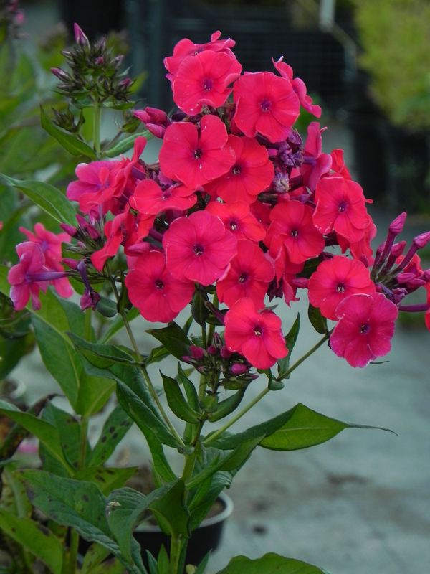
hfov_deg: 7.0
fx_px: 3511
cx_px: 215
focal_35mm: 212
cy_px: 287
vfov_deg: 9.3
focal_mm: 37.7
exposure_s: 1/15
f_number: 5
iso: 160
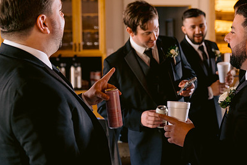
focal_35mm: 66
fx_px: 453
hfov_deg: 30.3
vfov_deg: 20.6
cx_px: 164
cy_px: 70
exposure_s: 1/50
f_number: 2.8
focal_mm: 45
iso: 1000
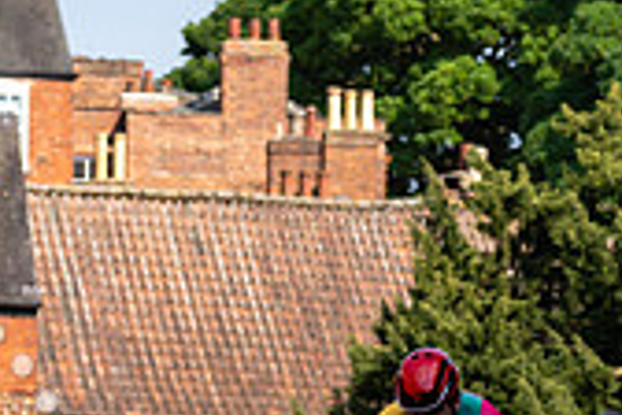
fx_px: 4285
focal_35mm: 248
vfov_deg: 5.5
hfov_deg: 8.3
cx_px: 333
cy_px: 384
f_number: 3.2
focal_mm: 72
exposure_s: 1/1250
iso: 100
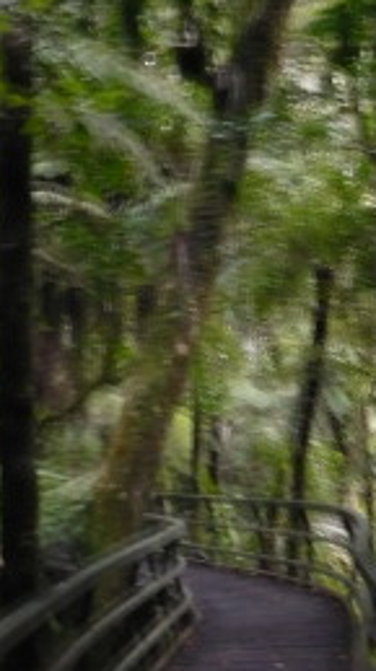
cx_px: 246
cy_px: 321
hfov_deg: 20.3
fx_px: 1050
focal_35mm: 59
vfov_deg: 35.5
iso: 400
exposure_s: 1/4
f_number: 2.8
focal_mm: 5.8
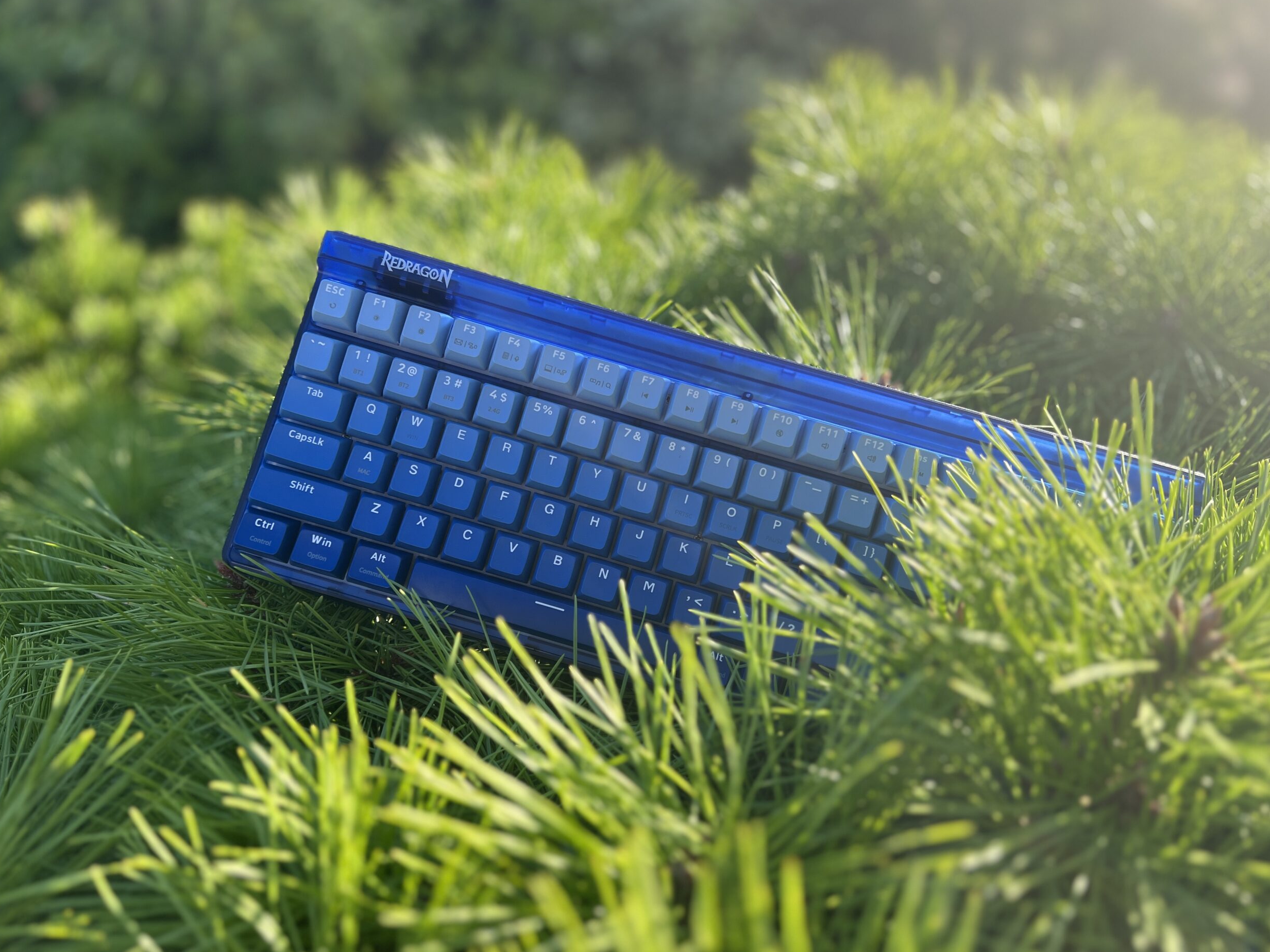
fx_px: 991
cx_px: 645
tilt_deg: -29.4
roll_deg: +3.8
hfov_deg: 65.3
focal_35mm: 27
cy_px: 481
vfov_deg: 51.4
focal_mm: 5.7
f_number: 1.5
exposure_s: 1/692
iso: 50
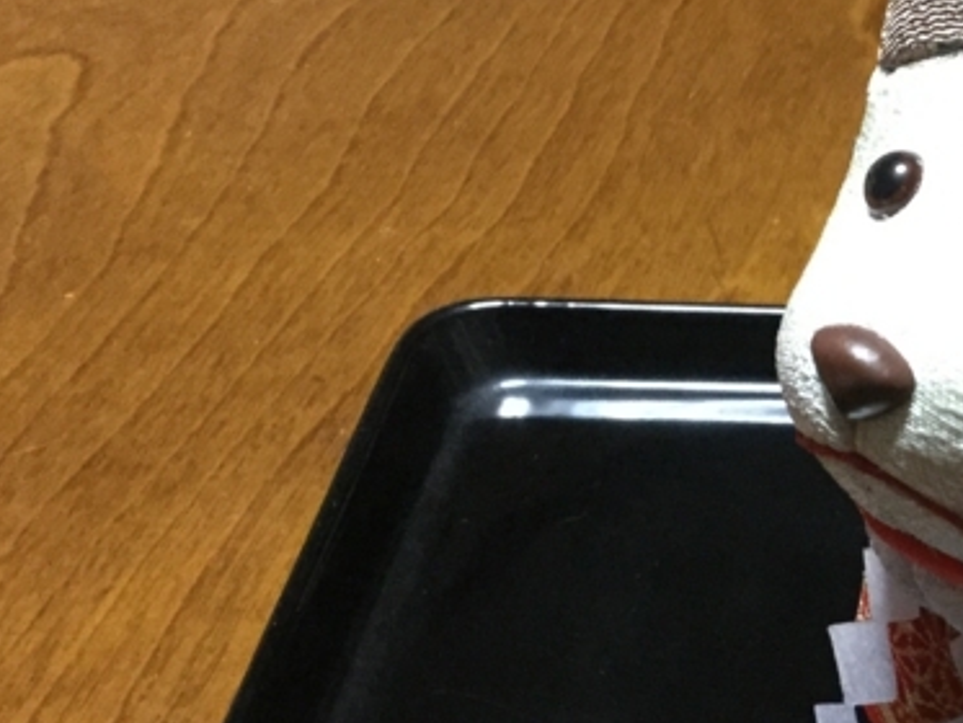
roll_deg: -2.2
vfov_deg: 17.4
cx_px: 1162
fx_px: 2365
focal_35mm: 85
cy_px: 392
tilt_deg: -35.8
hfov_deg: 21.4
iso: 250
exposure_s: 1/24
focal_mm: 3.3
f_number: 2.4
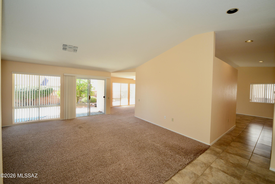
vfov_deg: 81.2
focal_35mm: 14
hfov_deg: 104.3
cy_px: 92
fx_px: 107
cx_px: 138
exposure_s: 1/100
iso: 800
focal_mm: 14
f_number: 7.1
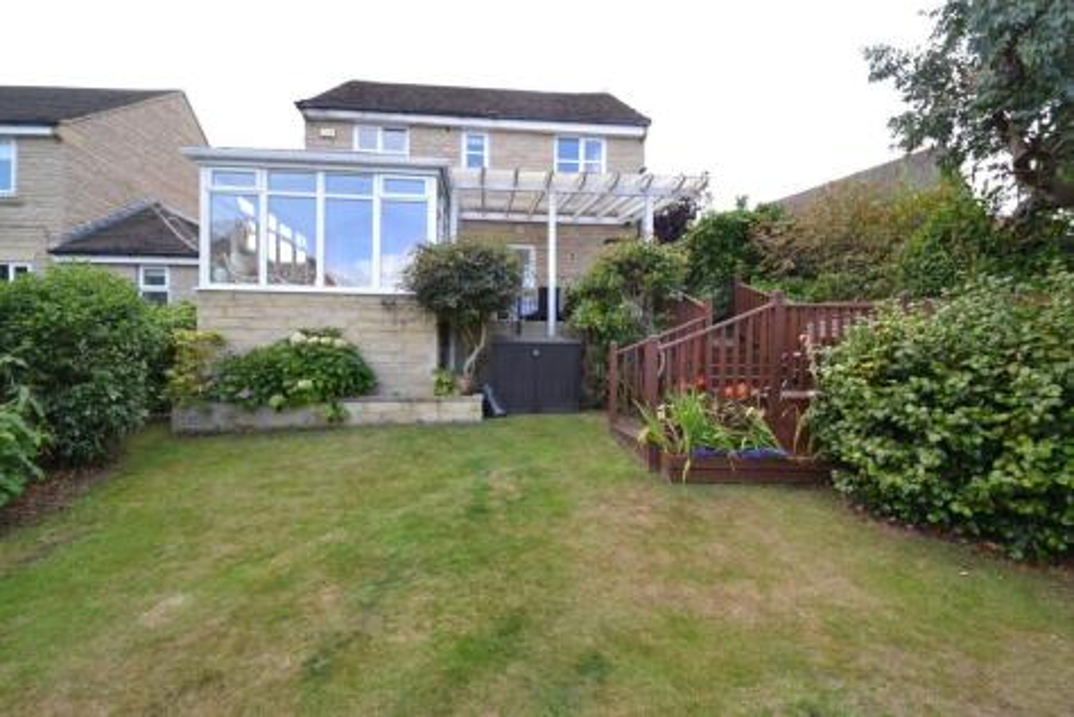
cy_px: 358
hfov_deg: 100.4
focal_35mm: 15
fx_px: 448
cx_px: 537
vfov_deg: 77.4
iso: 200
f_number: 5.6
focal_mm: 10
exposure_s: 1/125
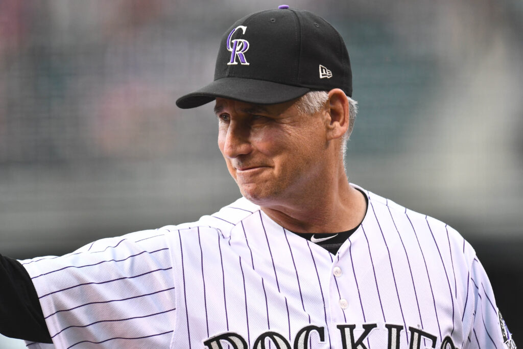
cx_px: 262
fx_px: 8717
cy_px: 174
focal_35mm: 600
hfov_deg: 3.4
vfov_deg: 2.3
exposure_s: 1/4000
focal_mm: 400
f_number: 2.8
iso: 1600
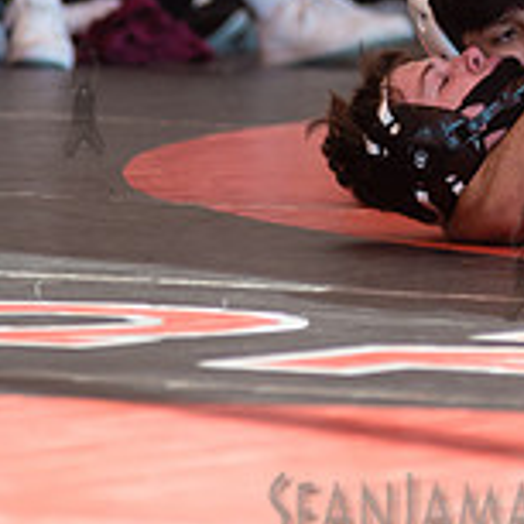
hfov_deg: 2.9
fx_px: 10207
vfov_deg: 2.9
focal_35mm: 596
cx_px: 524
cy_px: -70
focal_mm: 185
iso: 400
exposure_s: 1/400
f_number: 4
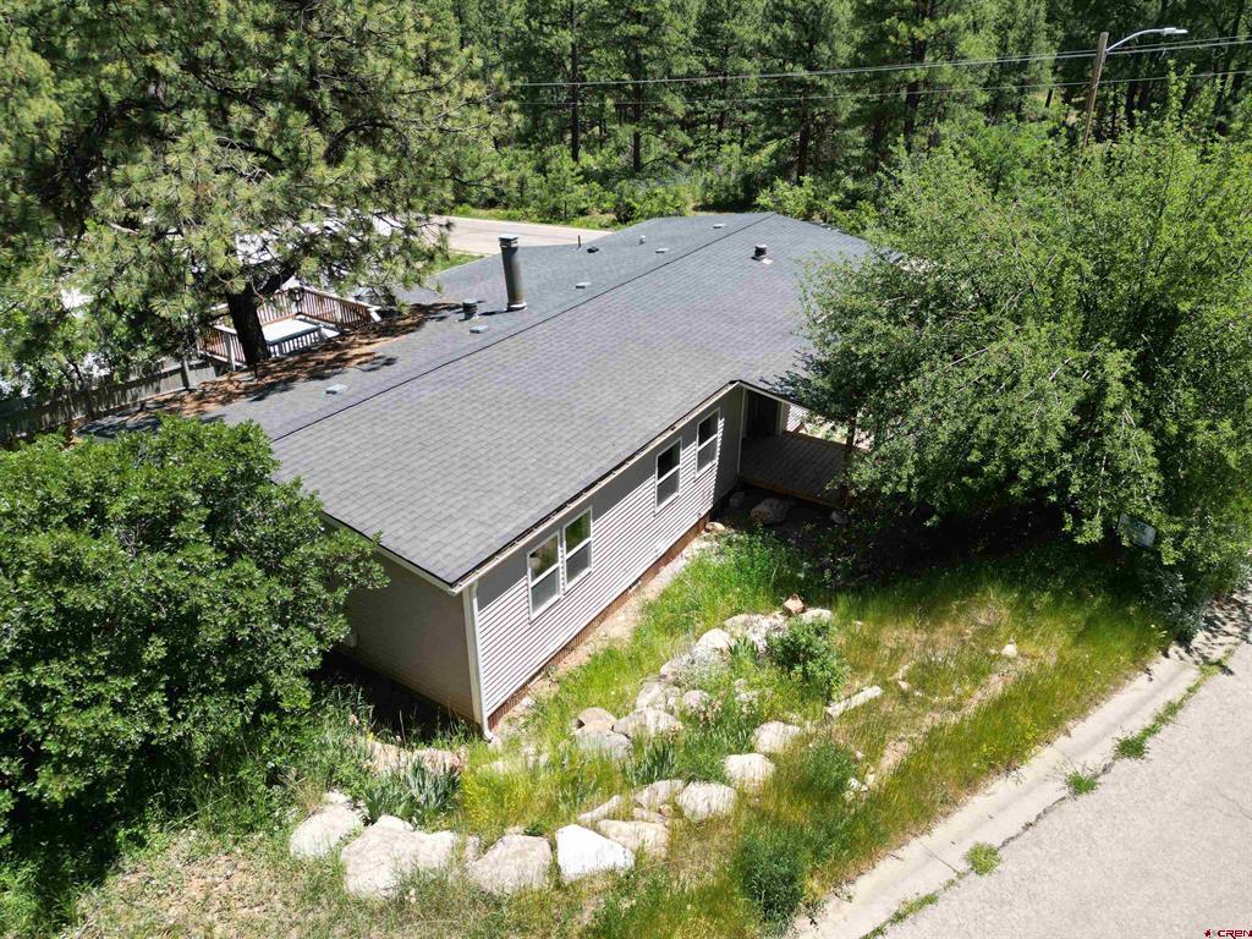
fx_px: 868
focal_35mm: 24
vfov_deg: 56.8
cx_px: 626
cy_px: 470
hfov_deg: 71.6
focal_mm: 6.72
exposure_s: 1/2000
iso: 120
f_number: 1.7
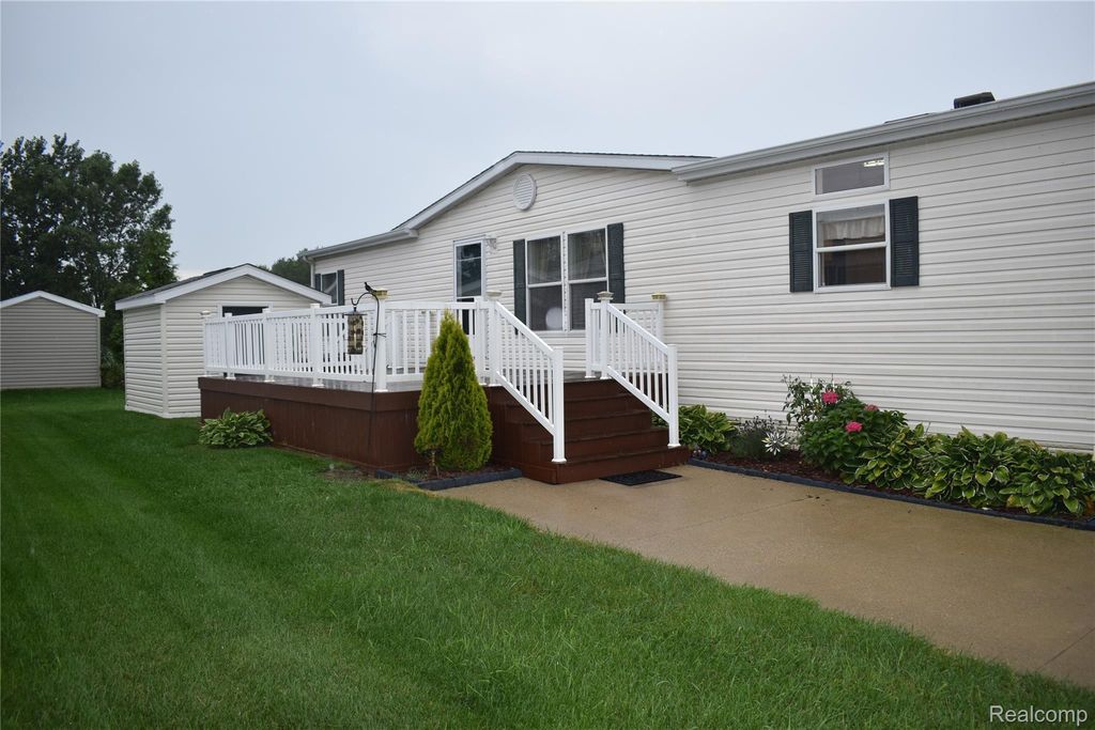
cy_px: 365
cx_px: 548
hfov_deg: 67.4
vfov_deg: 47.9
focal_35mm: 27
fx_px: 821
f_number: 5
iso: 320
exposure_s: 1/200
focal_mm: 18
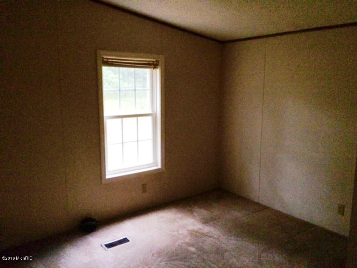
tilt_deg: -9.8
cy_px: 134
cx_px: 178
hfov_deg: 61.7
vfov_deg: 48.2
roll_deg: +0.7
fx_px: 299
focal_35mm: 29
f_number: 2.2
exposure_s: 1/15
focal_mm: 4.15
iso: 640
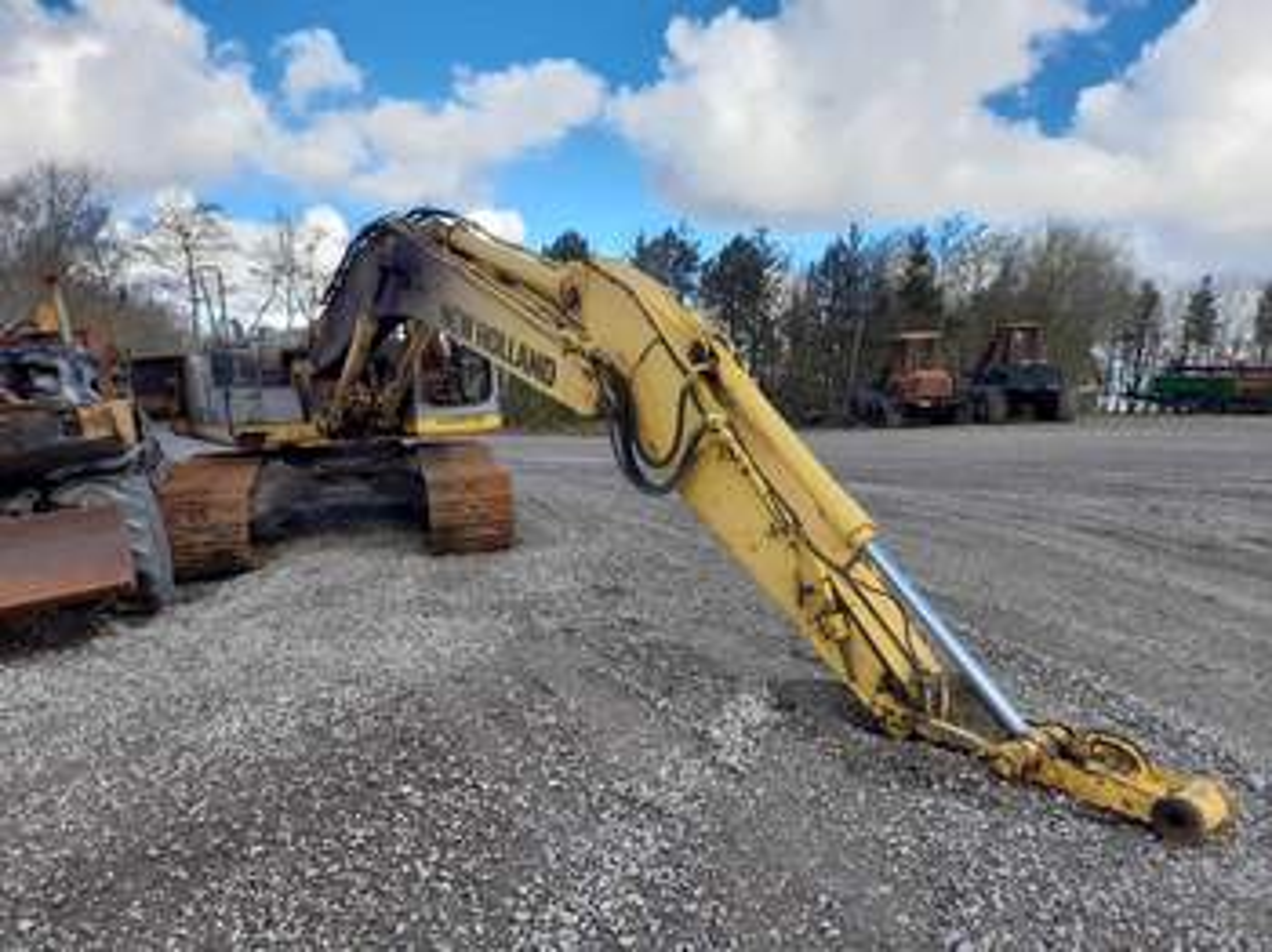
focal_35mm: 25
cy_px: 476
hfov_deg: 69.4
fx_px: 918
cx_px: 636
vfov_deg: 54.8
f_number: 2
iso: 20
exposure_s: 1/258
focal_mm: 4.6
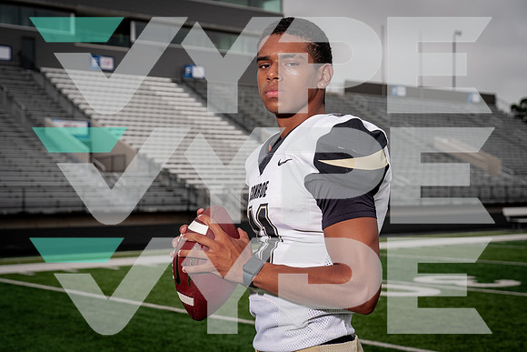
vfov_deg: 23.0
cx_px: 264
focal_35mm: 59
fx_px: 862
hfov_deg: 34.0
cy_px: 176
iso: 400
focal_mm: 58
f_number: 5.6
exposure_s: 1/1600
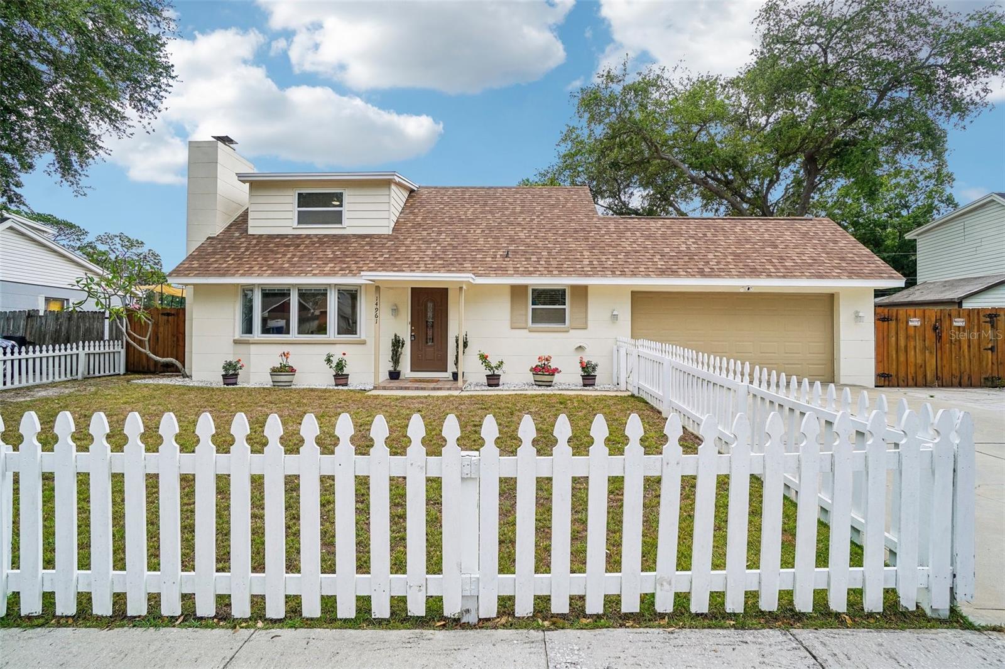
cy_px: 334
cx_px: 502
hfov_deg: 95.0
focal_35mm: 16
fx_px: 461
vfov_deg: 72.0
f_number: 8
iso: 100
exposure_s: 1/125
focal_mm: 11
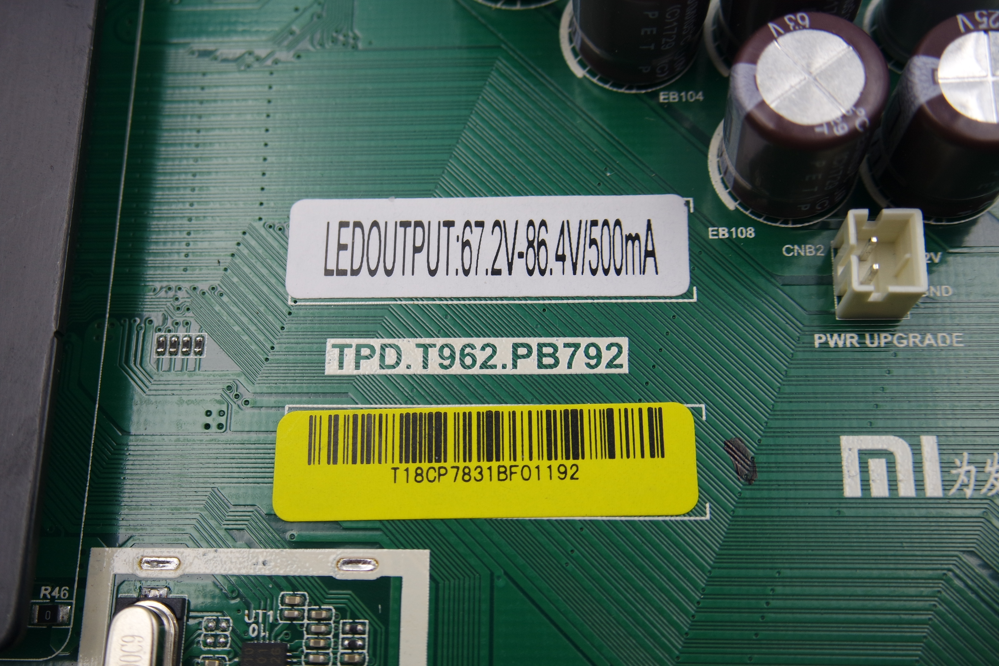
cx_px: 500
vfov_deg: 31.2
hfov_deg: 45.4
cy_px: 333
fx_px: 1193
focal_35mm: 43
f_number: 4
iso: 160
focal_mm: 16
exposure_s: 1/100
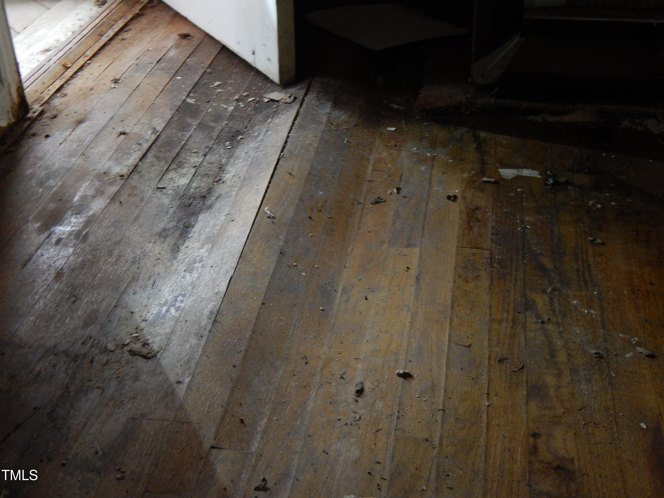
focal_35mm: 48
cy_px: 249
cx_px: 332
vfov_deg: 30.3
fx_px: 921
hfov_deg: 39.7
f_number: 3.7
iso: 400
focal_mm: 8.6
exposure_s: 1/25
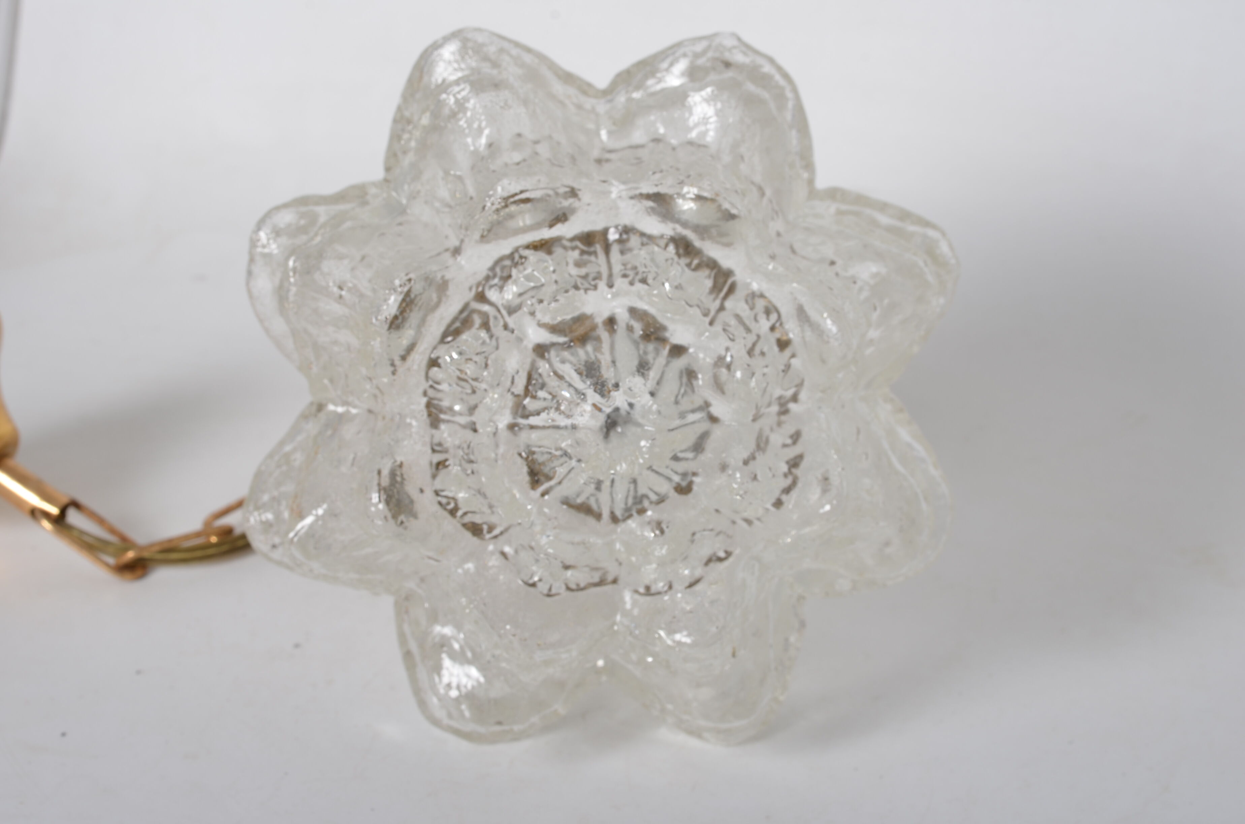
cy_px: 412
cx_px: 622
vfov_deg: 18.1
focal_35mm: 75
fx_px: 2588
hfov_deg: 27.0
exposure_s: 1/125
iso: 100
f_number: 11
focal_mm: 50
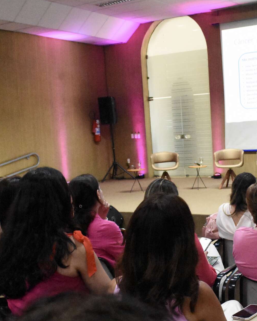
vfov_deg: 35.7
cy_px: 209
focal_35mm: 52
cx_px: 213
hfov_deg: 28.4
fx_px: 495
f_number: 6.3
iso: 10000
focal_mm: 18
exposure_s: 1/60
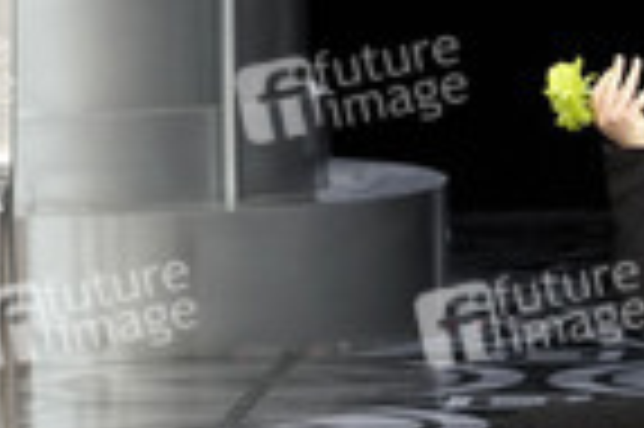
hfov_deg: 3.3
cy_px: 203
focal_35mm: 631
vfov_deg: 2.2
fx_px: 11275
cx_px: 412
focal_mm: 200
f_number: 6.3
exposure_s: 1/400
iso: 1600
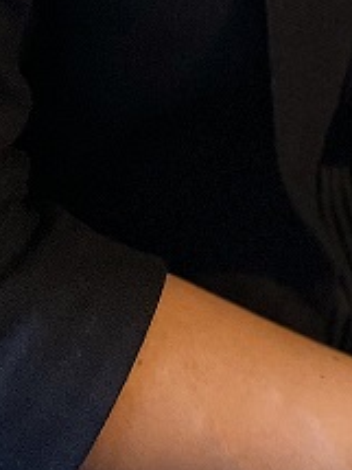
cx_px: 429
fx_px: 1656
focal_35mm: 122
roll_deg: +1.4
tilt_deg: -12.8
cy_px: -542
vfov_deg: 13.3
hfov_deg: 11.9
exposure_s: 1/33
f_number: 1.6
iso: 400
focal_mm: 4.2
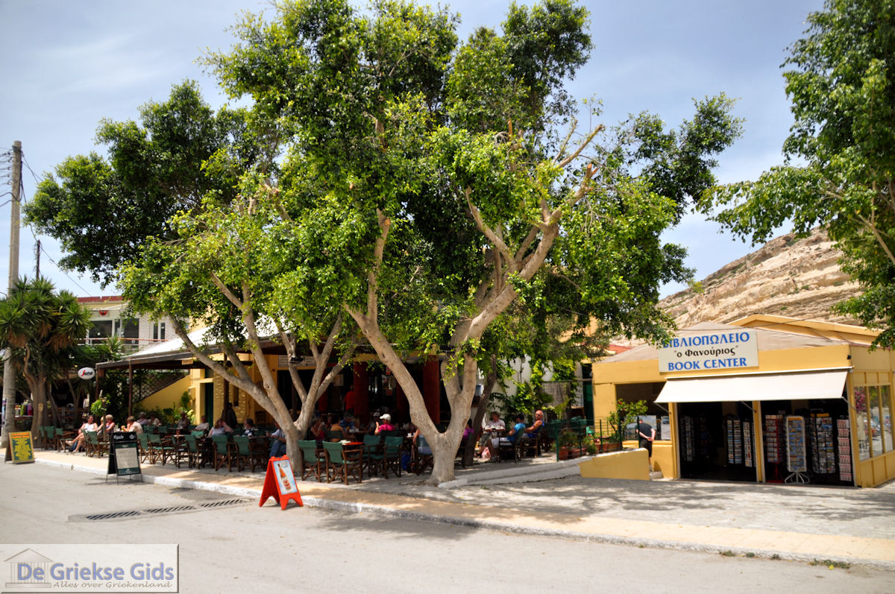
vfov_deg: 47.8
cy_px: 297
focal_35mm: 27
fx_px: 670
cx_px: 448
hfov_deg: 67.4
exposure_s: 1/2000
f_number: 3.5
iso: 200
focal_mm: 18
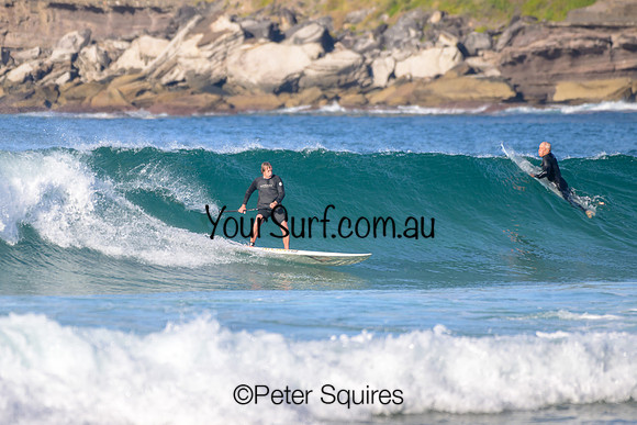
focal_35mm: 686
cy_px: 146
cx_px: 224
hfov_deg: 3.0
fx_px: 12142
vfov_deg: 2.0
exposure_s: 1/2000
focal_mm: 500
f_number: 5.6
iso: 250
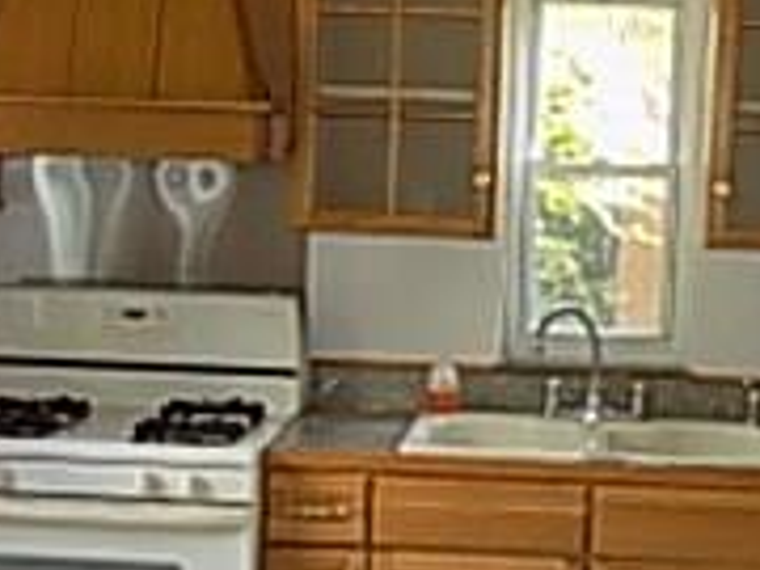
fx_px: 1800
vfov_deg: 17.9
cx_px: 507
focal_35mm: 82
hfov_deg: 23.7
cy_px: 384
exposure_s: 1/30
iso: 125
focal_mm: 4
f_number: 3.1
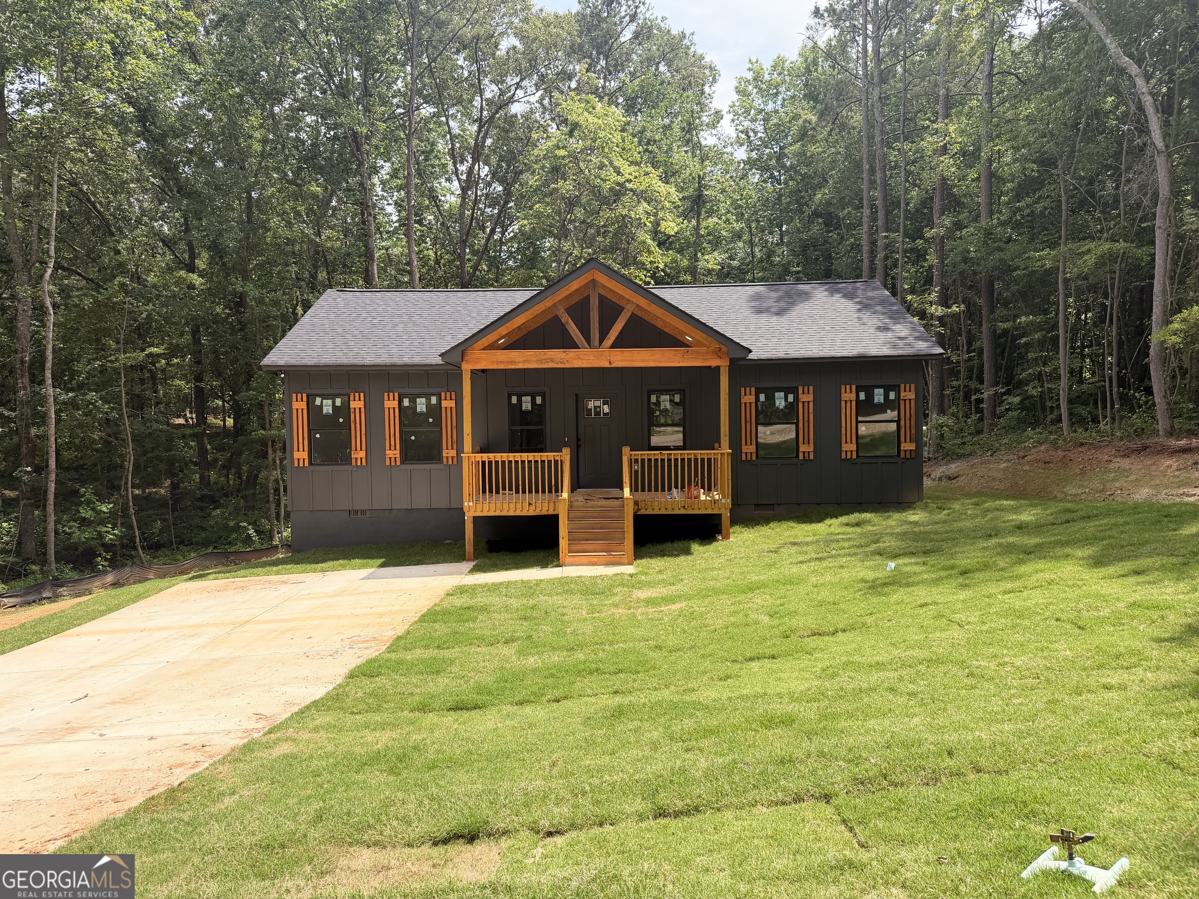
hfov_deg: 71.6
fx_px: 831
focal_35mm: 24
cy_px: 450
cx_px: 600
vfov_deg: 56.8
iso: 100
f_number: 1.78
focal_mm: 6.76
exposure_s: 1/2445
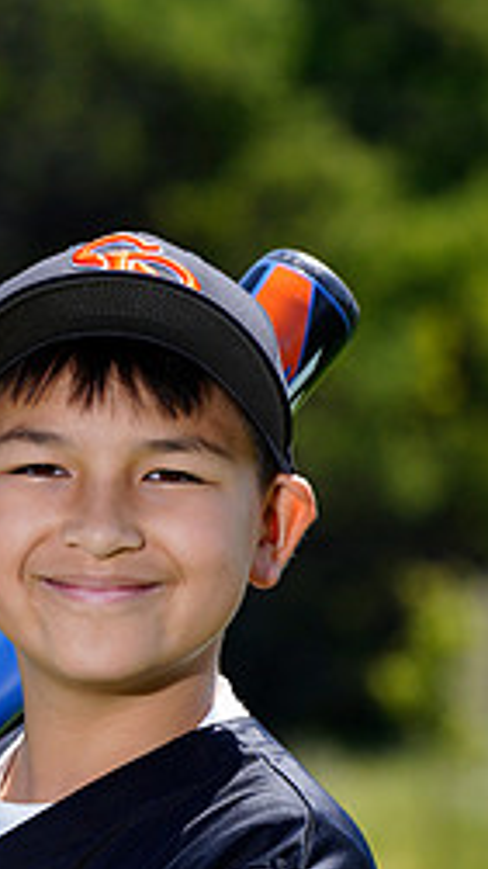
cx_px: 88
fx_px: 9764
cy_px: 942
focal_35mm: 424
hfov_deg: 2.9
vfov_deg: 5.1
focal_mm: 175
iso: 100
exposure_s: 1/250
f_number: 6.3
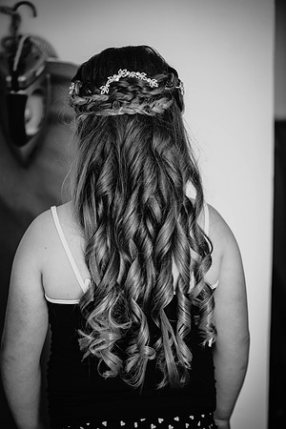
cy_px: 214
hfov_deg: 13.0
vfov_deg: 19.5
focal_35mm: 105
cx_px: 143
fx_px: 1251
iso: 400
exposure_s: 1/250
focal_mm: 105
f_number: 3
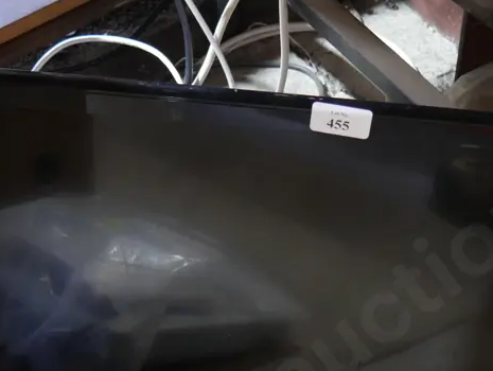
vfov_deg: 21.7
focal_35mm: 66
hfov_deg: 29.0
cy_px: 344
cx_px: 349
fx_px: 941
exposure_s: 1/60
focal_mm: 15
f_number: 3.6
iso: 1250
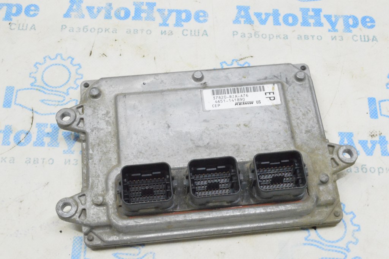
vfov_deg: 25.7
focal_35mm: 52
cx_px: 194
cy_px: 130
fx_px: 567
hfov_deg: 37.9
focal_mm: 35
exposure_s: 1/15
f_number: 20
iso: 6400
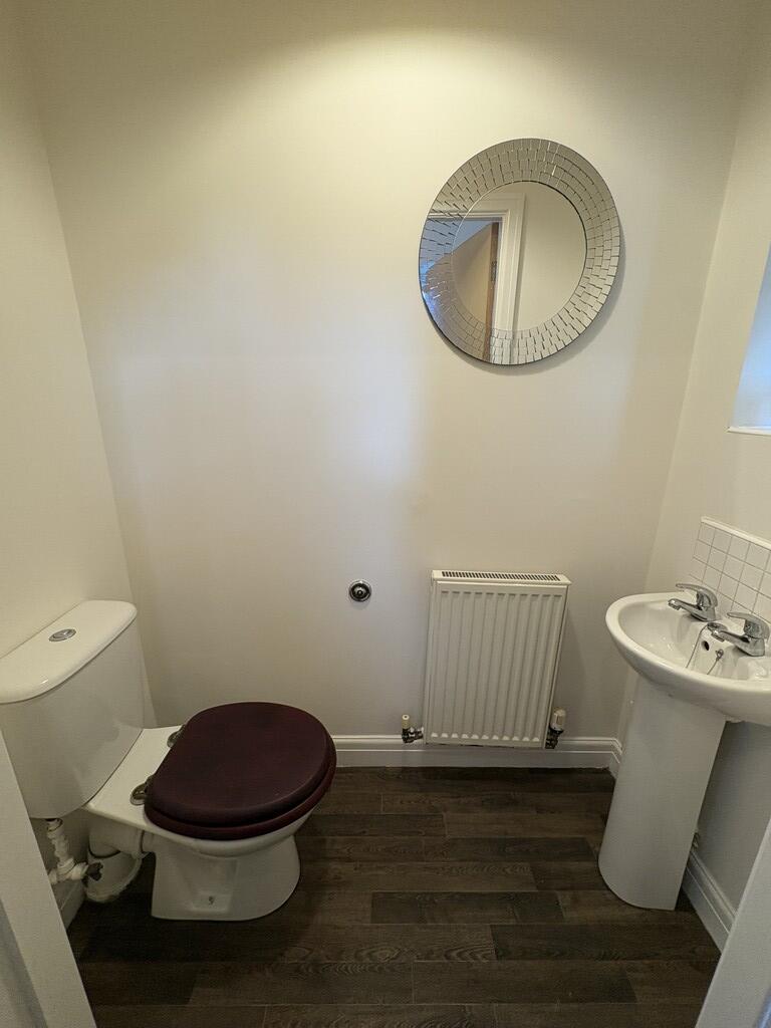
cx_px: 386
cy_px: 514
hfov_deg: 85.7
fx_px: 416
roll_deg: -0.3
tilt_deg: -15.4
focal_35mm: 14
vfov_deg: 102.1
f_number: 2.2
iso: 200
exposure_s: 1/100
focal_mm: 2.22
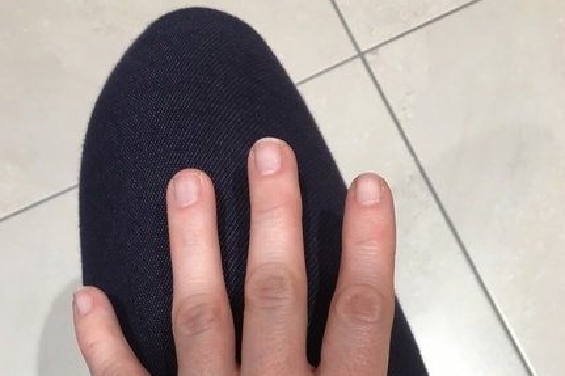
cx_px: 277
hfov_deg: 46.4
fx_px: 659
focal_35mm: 42
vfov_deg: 30.0
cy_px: 363
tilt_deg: -83.9
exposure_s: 1/33
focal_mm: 4.15
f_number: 2.2
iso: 100
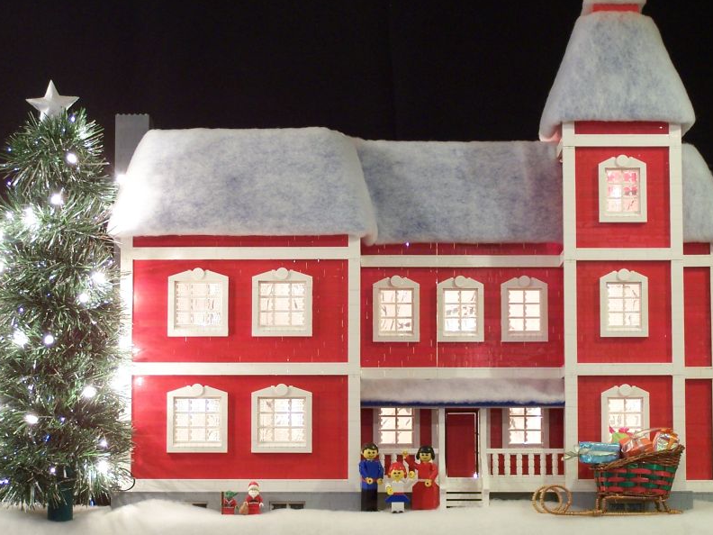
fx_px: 2183
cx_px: 407
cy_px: 254
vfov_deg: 14.0
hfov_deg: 18.5
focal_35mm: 106
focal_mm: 13.7
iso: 80
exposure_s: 1/3
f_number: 3.2
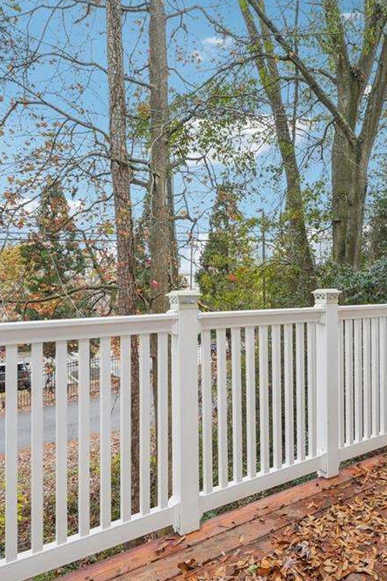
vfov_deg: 76.1
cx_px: 267
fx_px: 371
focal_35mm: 23
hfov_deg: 53.7
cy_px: 287
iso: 125
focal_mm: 15
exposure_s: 1/30
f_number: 8
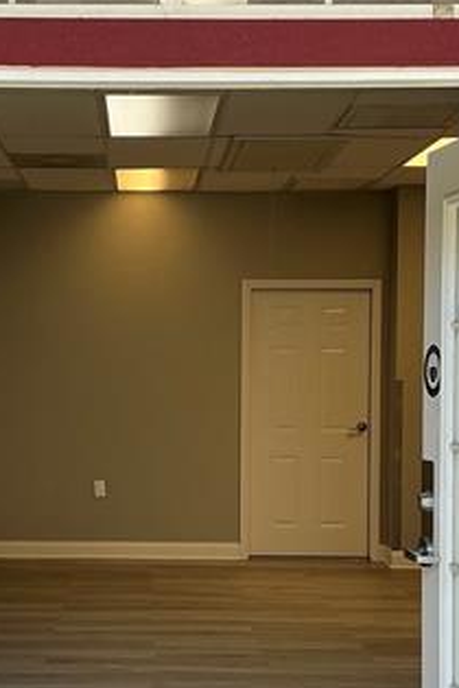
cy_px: 411
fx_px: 1358
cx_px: 129
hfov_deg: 19.1
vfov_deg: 28.4
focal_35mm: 71
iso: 25
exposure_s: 1/120
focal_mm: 3
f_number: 1.8
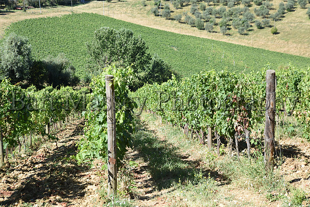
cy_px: 104
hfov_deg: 31.0
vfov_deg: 20.9
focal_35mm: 65
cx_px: 155
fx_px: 560
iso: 125
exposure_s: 1/200
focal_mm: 65
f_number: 8
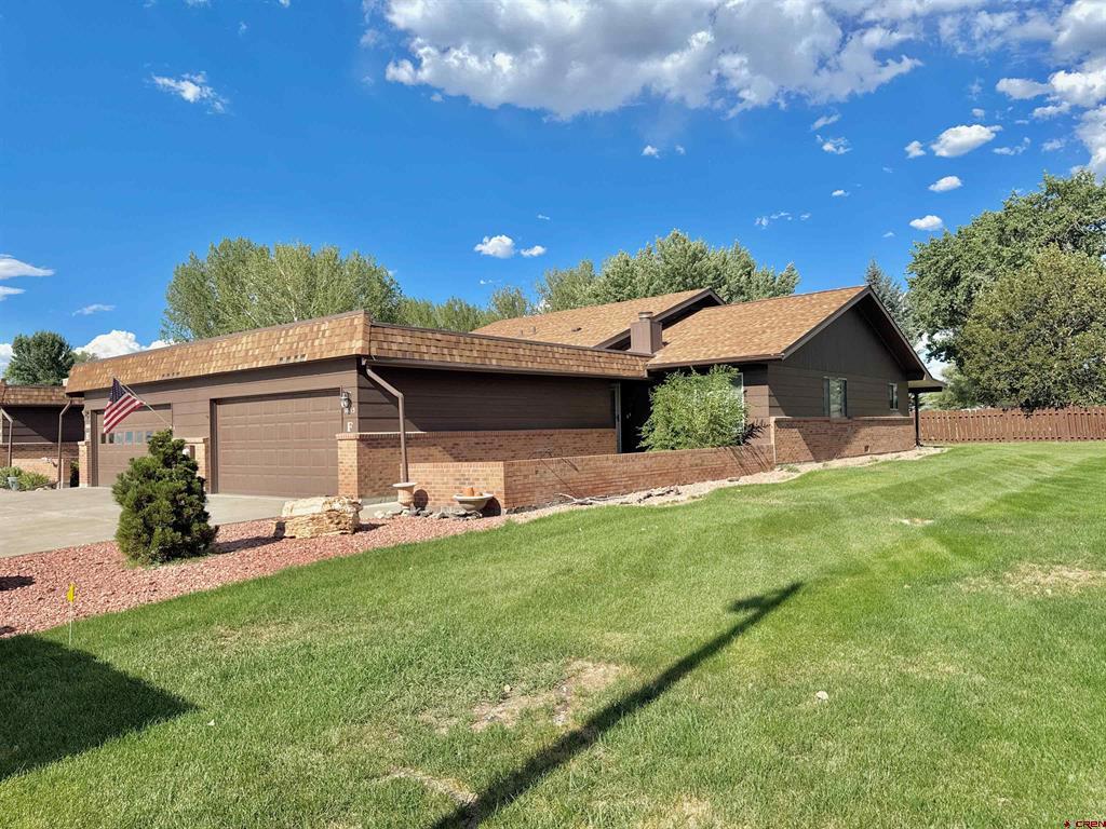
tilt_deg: -0.1
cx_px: 553
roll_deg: +0.9
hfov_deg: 71.6
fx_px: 767
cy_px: 414
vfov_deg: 56.8
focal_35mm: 24
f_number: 1.78
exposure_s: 1/4310
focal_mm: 6.76
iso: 80
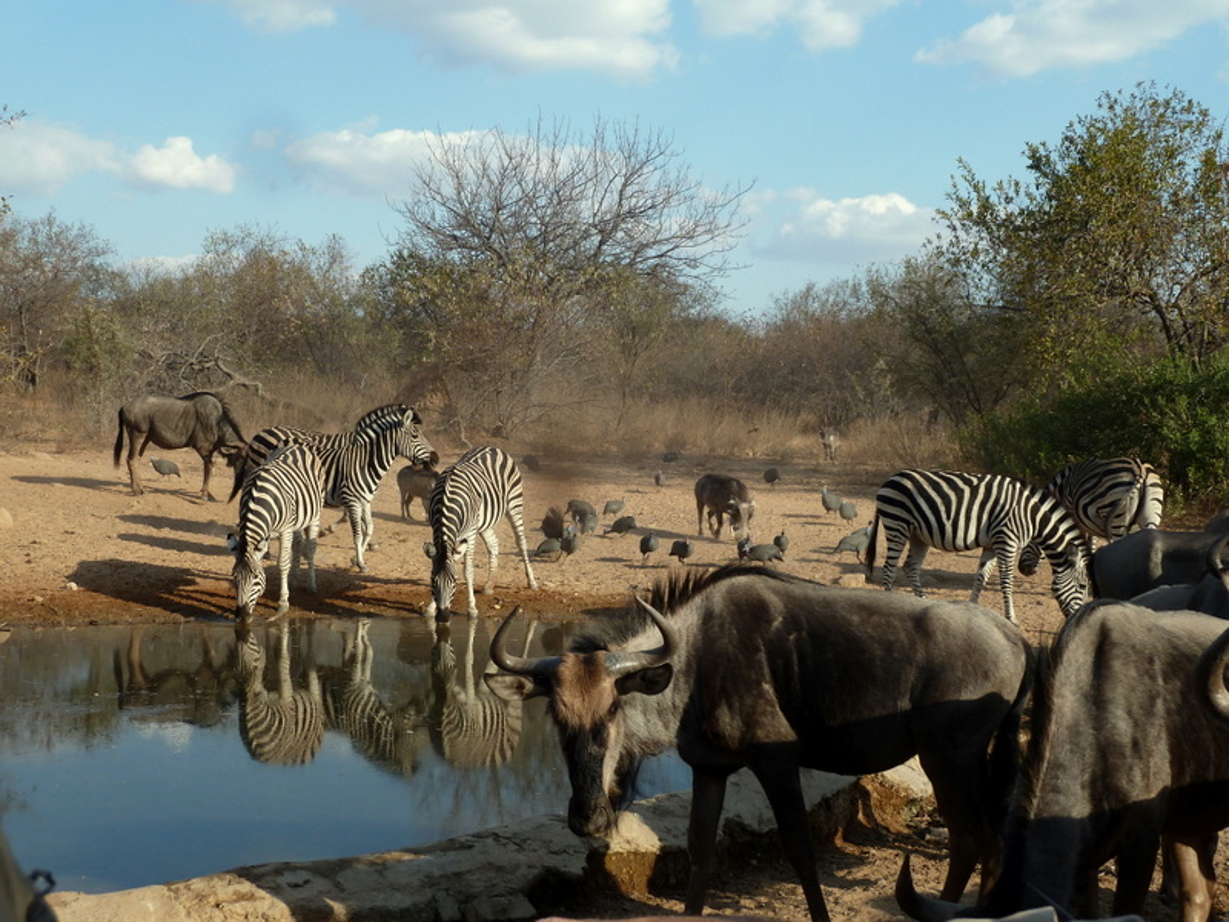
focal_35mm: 48
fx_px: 1704
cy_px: 461
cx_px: 614
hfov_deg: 39.7
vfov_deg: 30.3
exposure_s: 1/320
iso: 80
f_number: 4
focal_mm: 7.9
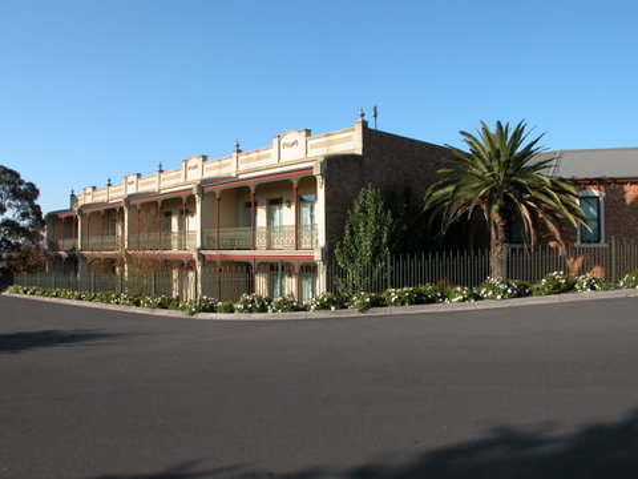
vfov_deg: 40.7
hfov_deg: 52.6
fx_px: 645
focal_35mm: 35
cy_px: 240
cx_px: 319
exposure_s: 1/237
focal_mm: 8.9
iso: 100
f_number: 6.3
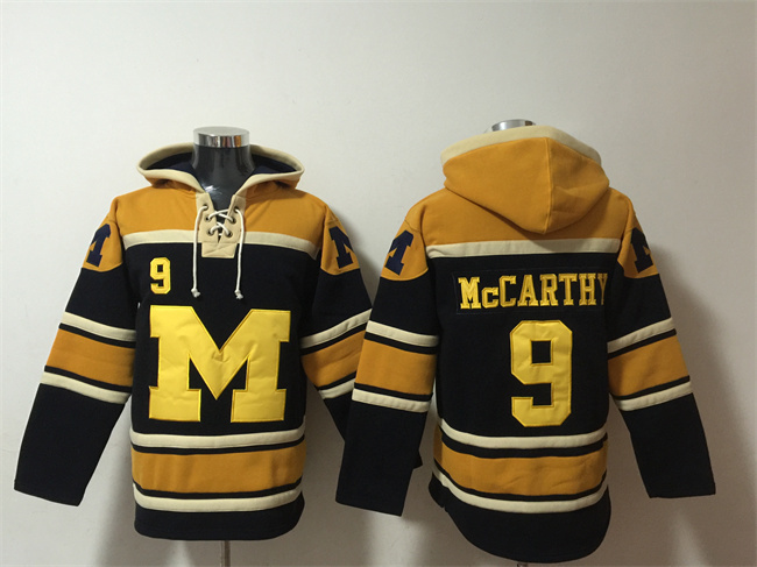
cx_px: 378
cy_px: 284
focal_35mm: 29
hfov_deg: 61.7
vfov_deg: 48.2
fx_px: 634
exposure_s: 1/8
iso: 125
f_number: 2.2
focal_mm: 4.15
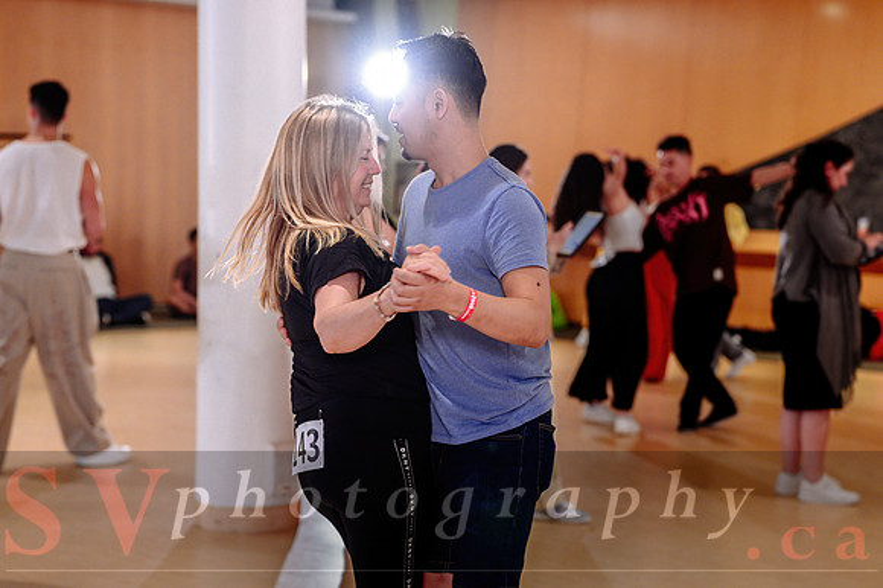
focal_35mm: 75
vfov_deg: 18.2
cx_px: 442
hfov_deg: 27.0
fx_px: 1838
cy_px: 294
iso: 1250
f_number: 2
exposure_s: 1/250
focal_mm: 50
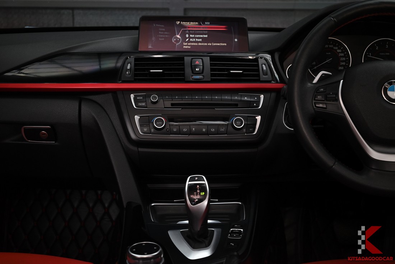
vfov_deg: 27.0
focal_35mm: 50
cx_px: 198
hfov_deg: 39.6
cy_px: 132
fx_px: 549
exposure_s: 1/30
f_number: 6.3
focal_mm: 50
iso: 1100
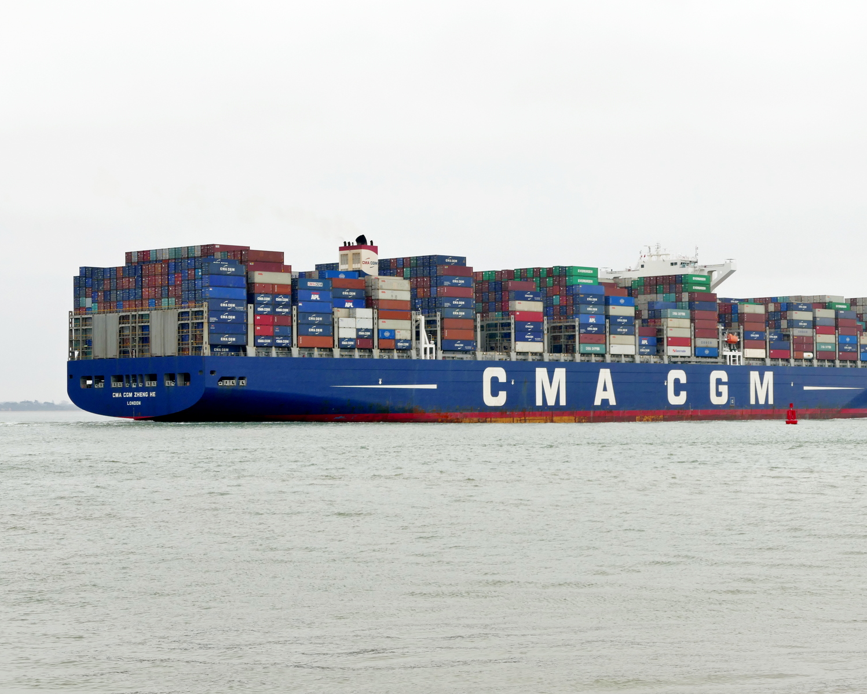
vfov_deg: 19.4
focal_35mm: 79
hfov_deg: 24.1
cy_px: 347
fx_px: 2027
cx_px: 511
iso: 125
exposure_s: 1/500
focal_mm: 25.64
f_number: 4.5
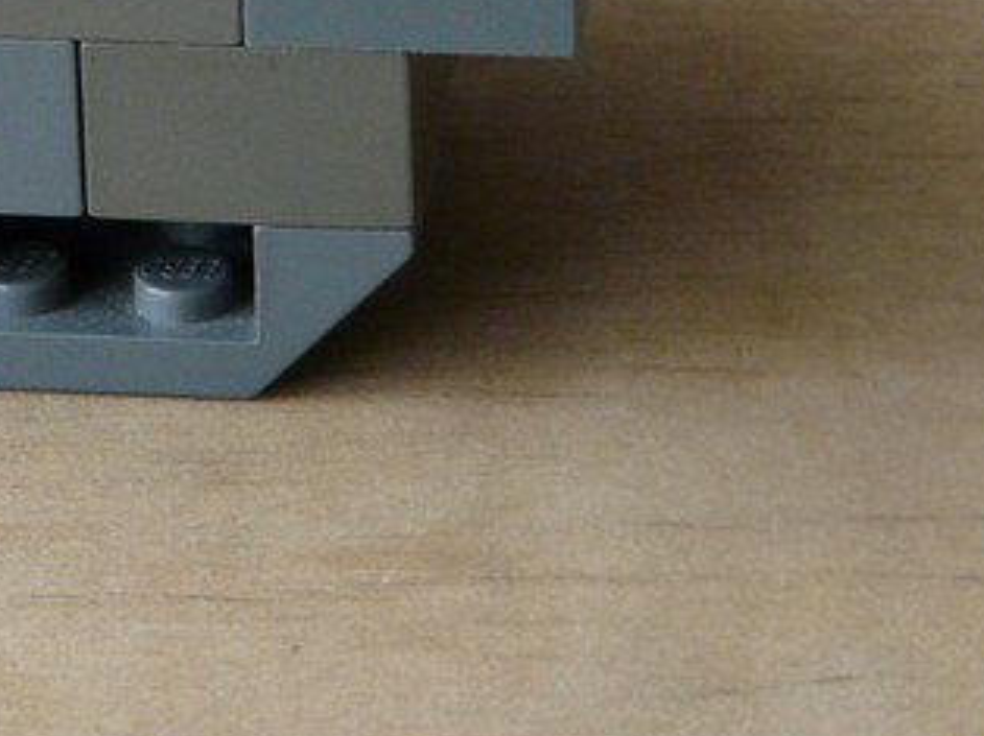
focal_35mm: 304
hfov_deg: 6.5
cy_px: -139
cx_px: -66
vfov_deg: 4.9
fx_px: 8635
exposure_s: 1/8
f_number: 3.6
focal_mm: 17.5
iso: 200
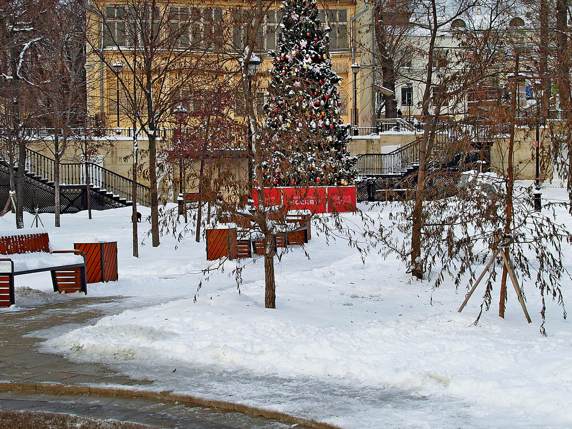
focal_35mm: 74
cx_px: 308
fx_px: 1223
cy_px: 182
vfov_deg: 19.9
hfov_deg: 26.3
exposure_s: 1/80
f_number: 8
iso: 100
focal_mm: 29
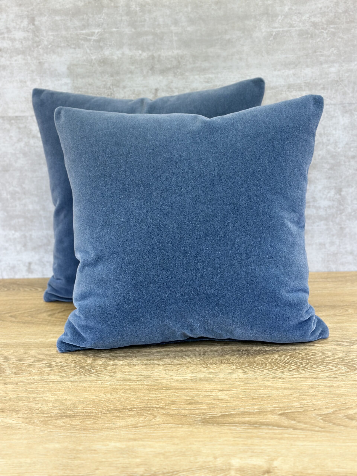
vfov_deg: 39.7
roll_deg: +2.6
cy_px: 238
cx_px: 178
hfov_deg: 30.3
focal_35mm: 48
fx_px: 660
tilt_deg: -16.5
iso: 64
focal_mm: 6.86
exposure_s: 1/60
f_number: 1.78
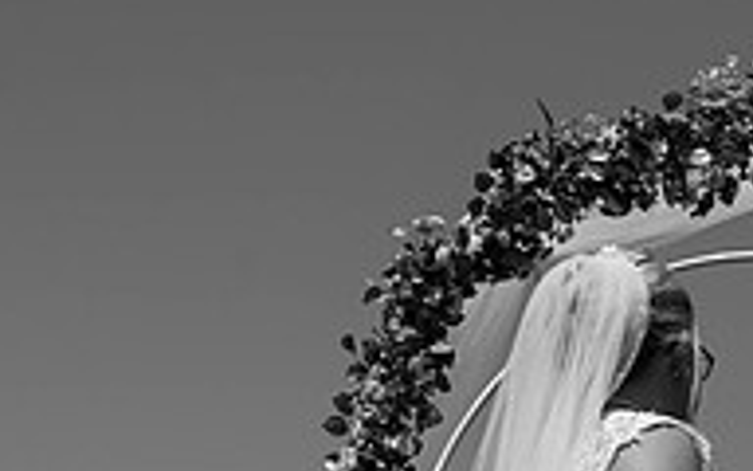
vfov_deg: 13.0
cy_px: 856
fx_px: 1867
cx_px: 903
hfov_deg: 21.2
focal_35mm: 91
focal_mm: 24
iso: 100
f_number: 8
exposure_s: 1/500
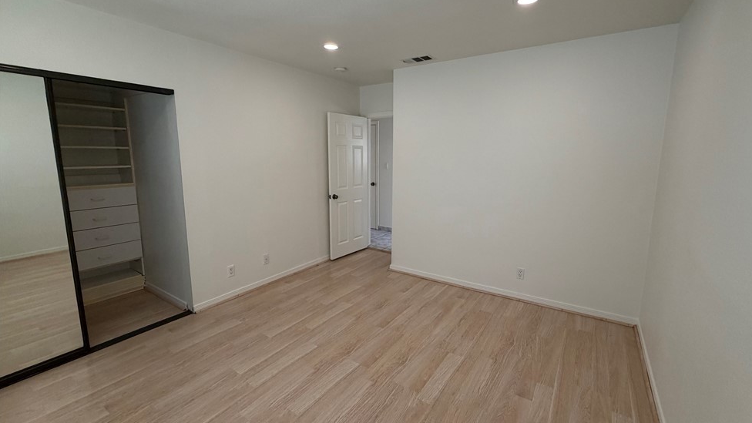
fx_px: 319
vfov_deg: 67.0
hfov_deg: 99.3
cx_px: 393
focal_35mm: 16
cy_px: 201
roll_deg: -0.1
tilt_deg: -7.9
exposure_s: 1/60
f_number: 2.2
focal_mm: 2.22
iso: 200
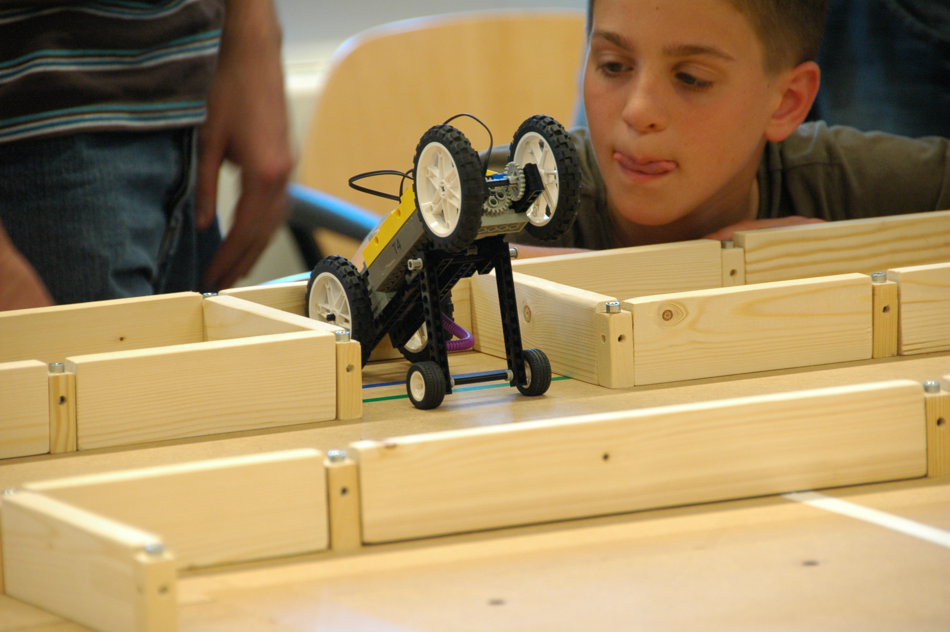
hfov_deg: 6.9
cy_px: 316
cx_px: 475
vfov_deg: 4.6
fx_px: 7910
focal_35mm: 300
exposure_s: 1/20
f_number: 5.6
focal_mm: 200
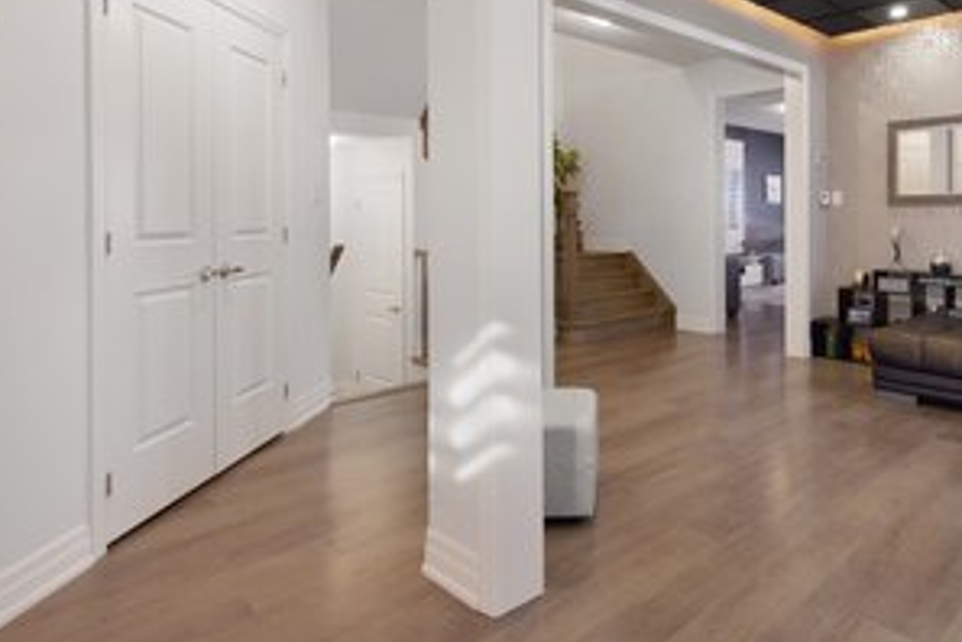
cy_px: 217
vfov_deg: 56.1
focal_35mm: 22
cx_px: 656
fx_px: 588
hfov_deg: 75.6
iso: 320
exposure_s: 1/25
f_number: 7.1
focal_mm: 15
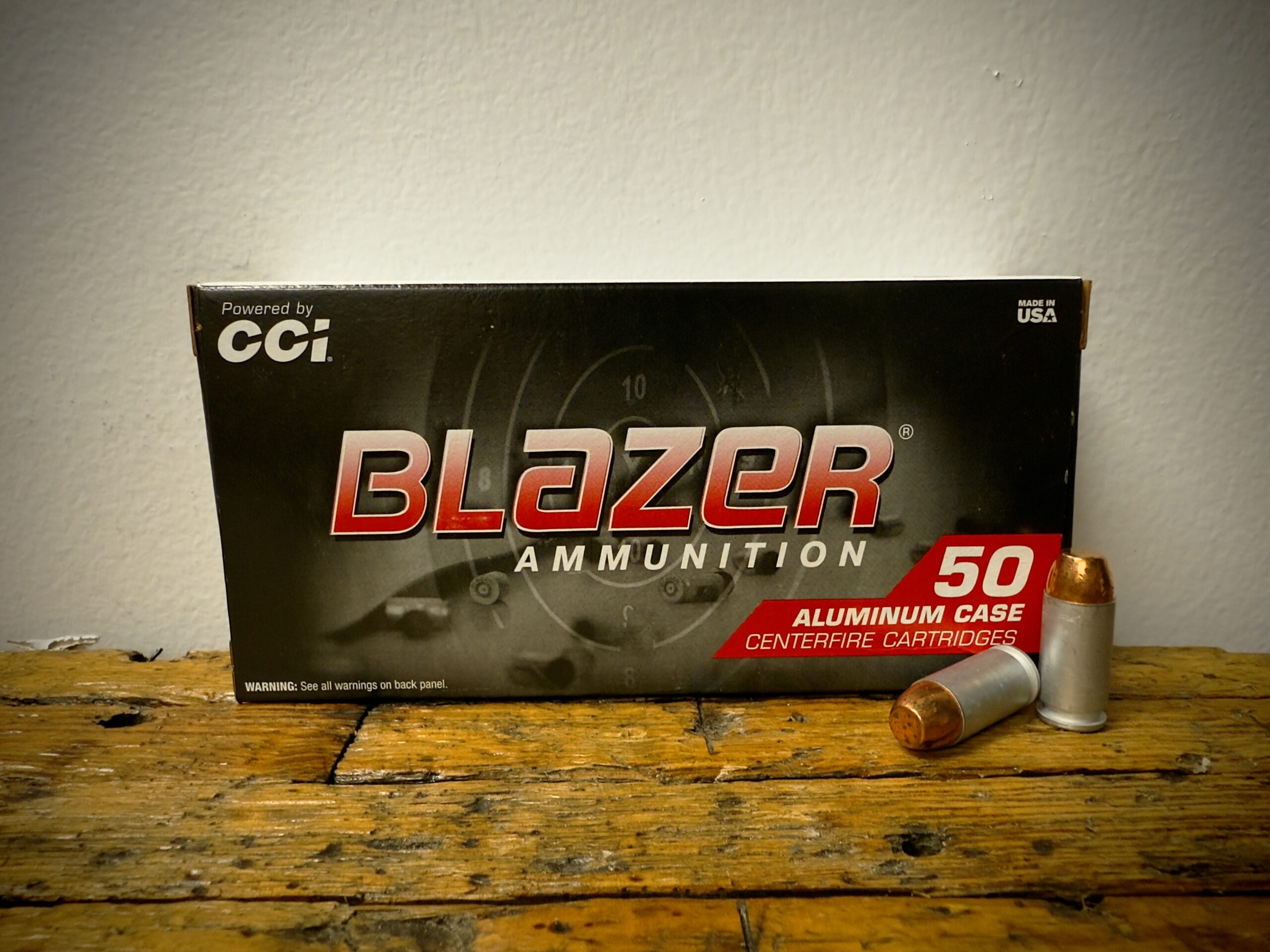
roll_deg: +0.3
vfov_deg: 56.8
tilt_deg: -11.3
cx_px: 635
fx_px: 881
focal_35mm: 24
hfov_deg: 71.6
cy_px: 476
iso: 250
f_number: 2.2
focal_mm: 2.22
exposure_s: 1/60
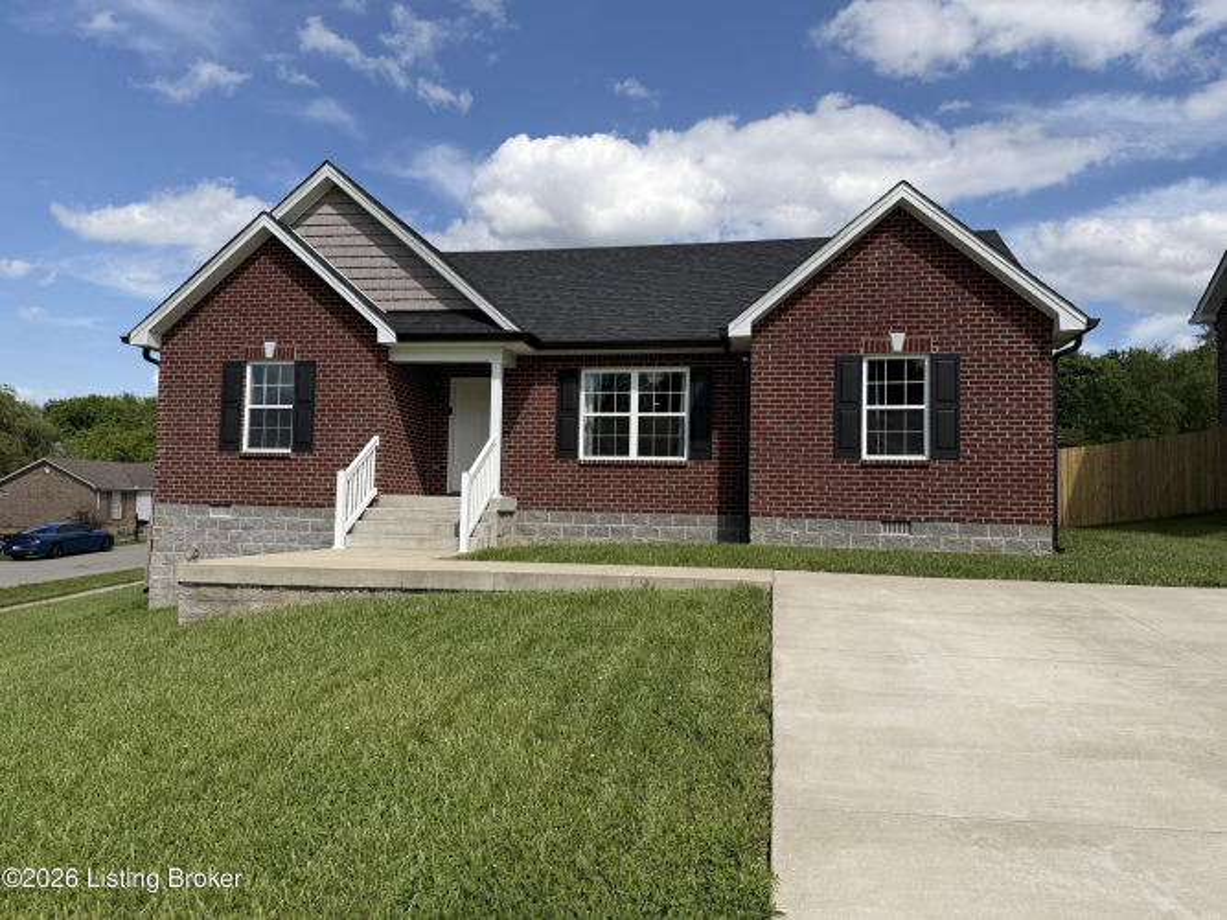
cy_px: 460
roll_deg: -0.7
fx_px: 851
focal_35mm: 24
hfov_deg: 71.6
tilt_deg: +3.6
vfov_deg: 56.8
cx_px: 614
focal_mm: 6.76
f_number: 1.78
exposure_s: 1/5714
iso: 80
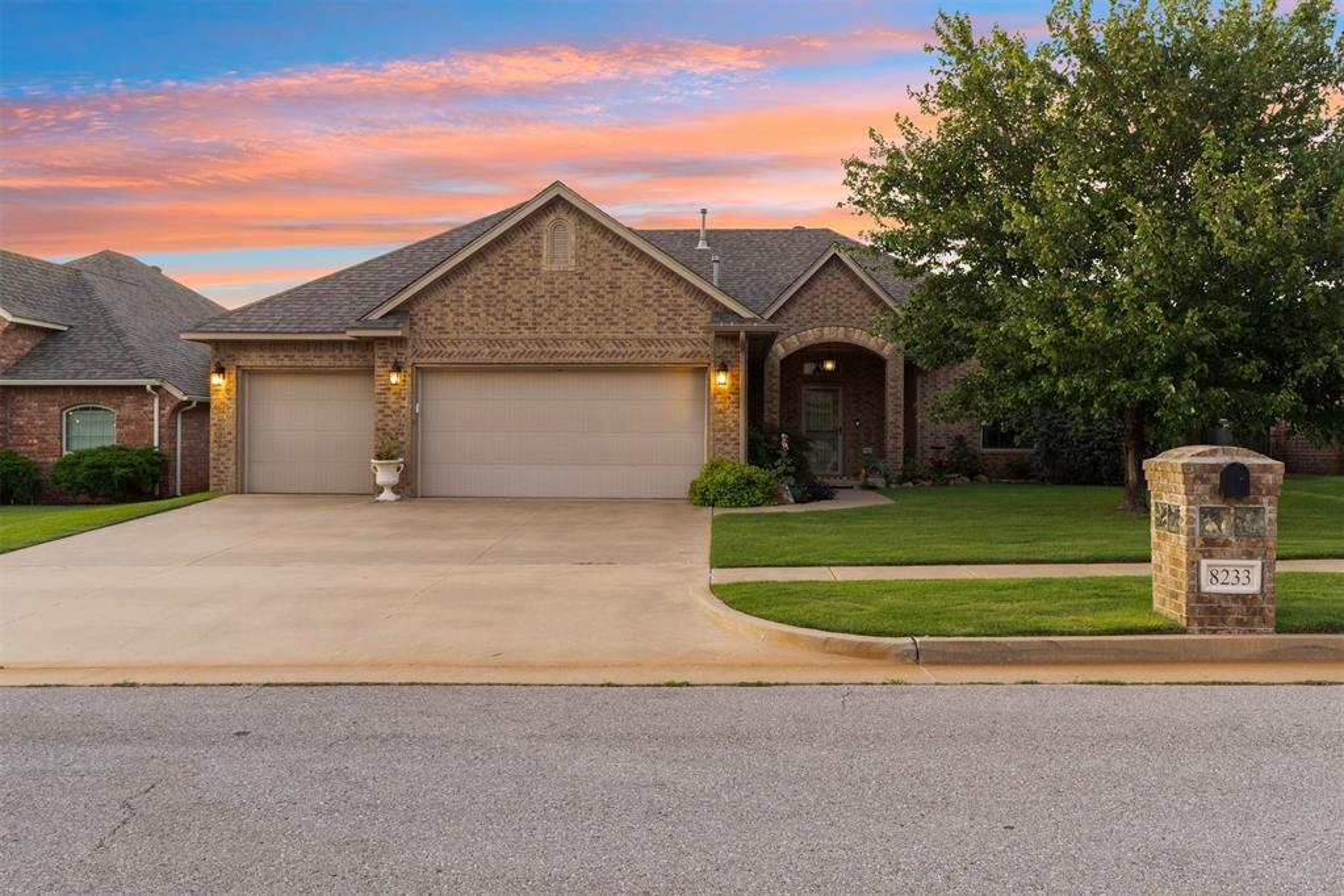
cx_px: 672
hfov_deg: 67.4
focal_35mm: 27
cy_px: 448
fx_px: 1008
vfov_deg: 47.9
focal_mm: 18
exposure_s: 1/2
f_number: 8
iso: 100
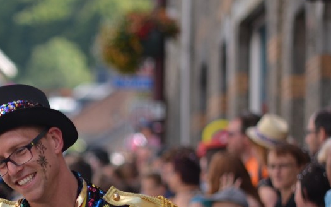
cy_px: 178
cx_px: 17
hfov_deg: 6.9
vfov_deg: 4.3
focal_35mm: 304
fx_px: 2742
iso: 100
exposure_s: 1/500
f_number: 2.8
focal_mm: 102
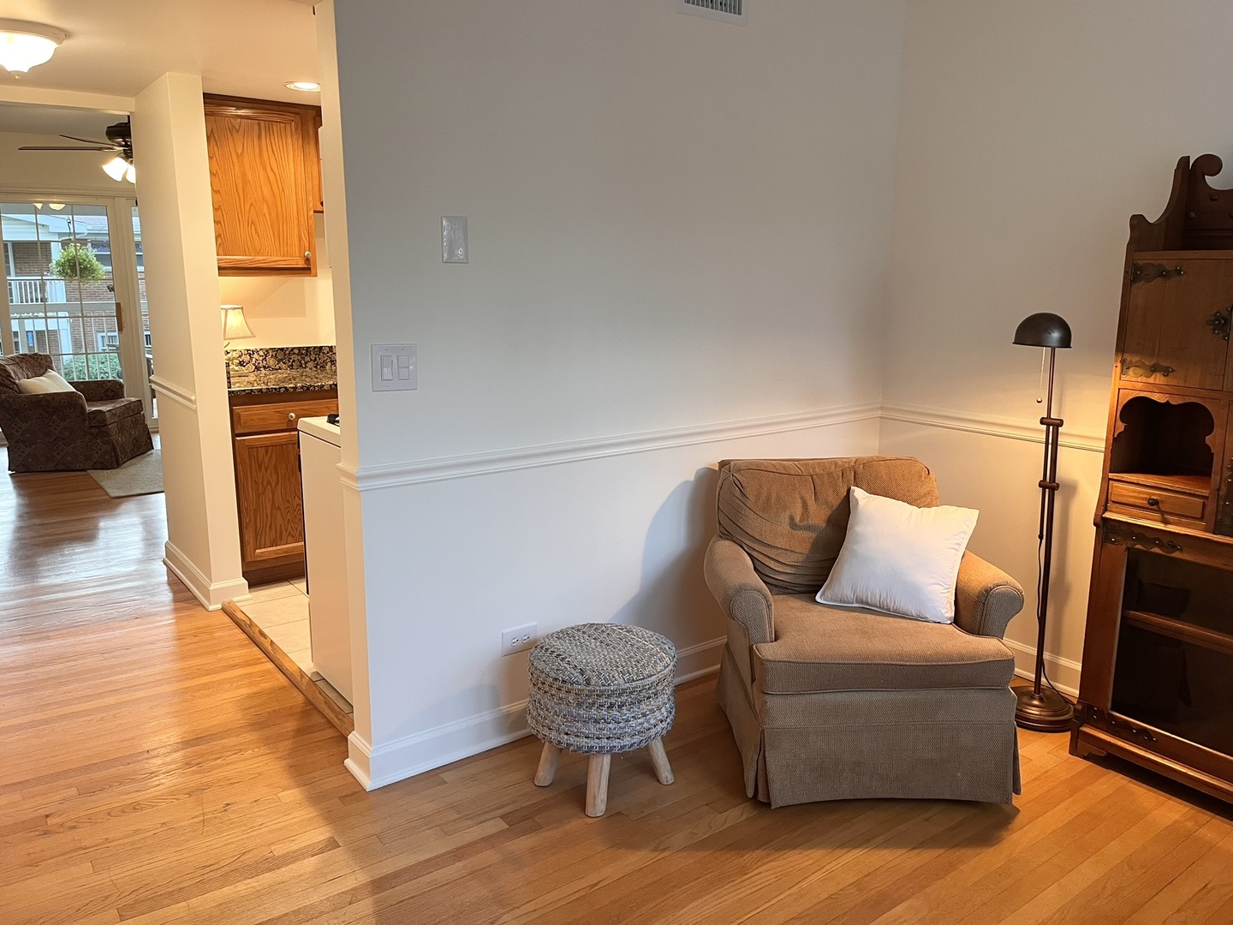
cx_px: 616
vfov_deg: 53.1
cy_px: 462
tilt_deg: -12.3
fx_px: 926
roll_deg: +0.0
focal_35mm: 26
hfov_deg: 67.3
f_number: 1.6
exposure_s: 1/60
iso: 250
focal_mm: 5.1
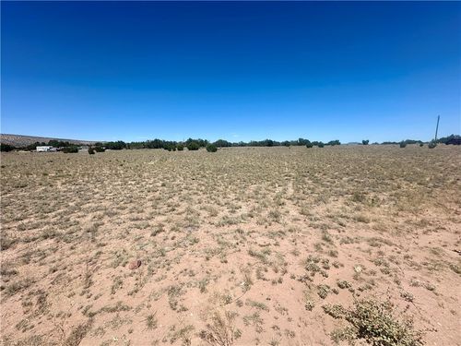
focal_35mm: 14
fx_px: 186
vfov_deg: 85.7
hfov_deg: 102.1
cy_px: 173
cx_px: 230
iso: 50
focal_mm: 2.22
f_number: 2.2
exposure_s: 1/2959
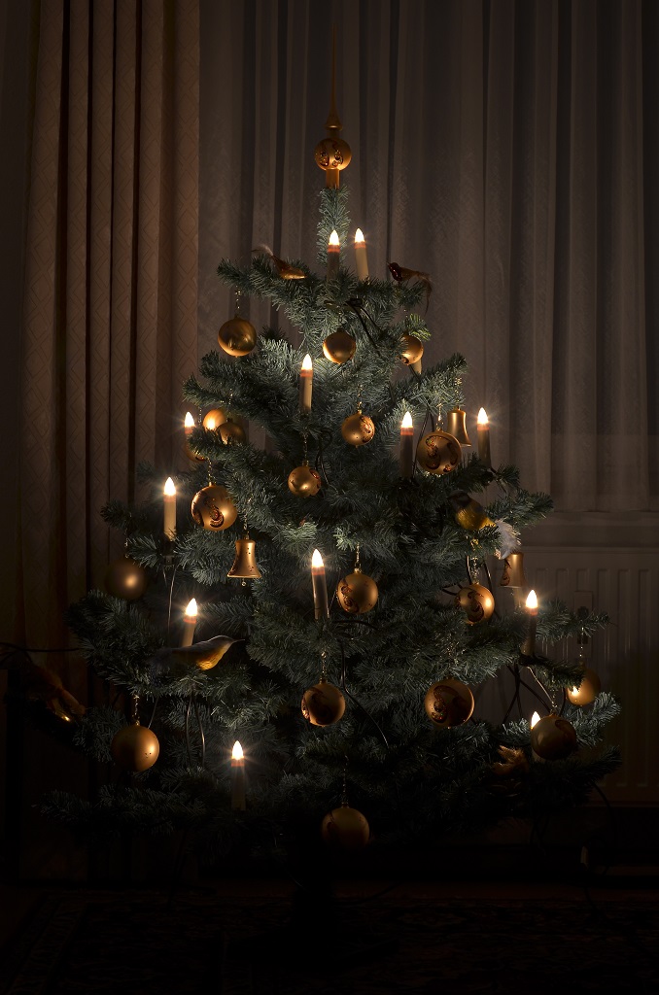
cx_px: 330
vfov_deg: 29.9
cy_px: 498
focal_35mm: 68
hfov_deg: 20.1
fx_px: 1862
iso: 200
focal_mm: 45
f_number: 8
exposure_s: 1/1.6
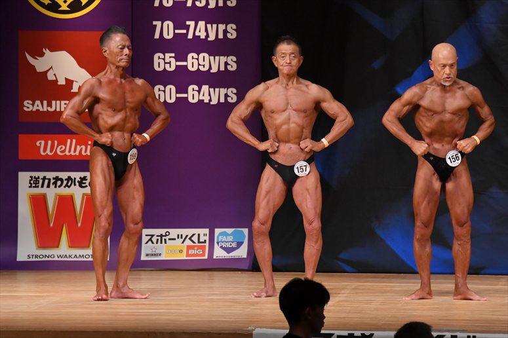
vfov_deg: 5.4
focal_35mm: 255
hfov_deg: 8.1
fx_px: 3597
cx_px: 254
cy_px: 169
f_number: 5.6
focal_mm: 170
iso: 4000
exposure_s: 1/400
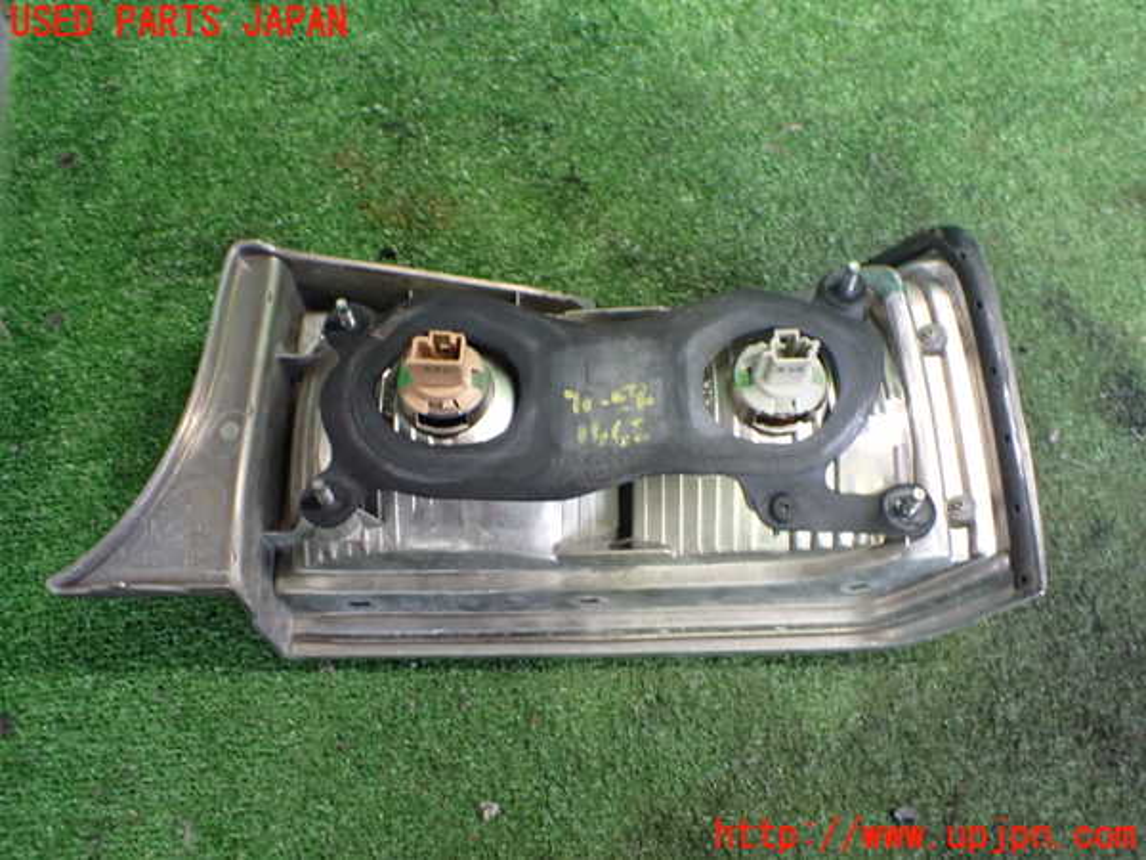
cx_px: 573
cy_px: 430
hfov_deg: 60.0
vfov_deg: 46.8
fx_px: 993
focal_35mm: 30
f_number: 2.3
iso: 800
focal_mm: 5.4
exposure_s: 1/50
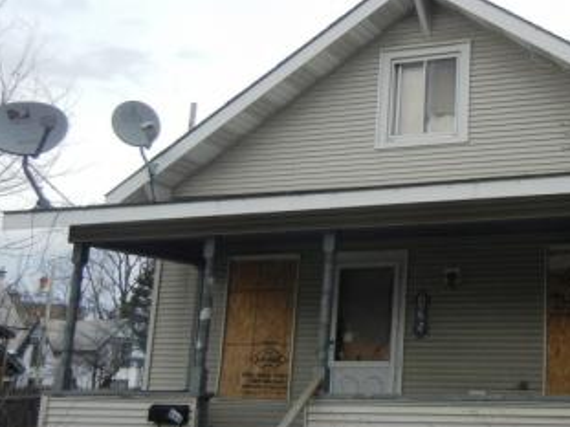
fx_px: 922
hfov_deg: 32.9
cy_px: 179
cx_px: 495
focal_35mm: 56
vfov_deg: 26.1
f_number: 7
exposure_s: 1/245
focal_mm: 5.4
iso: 160
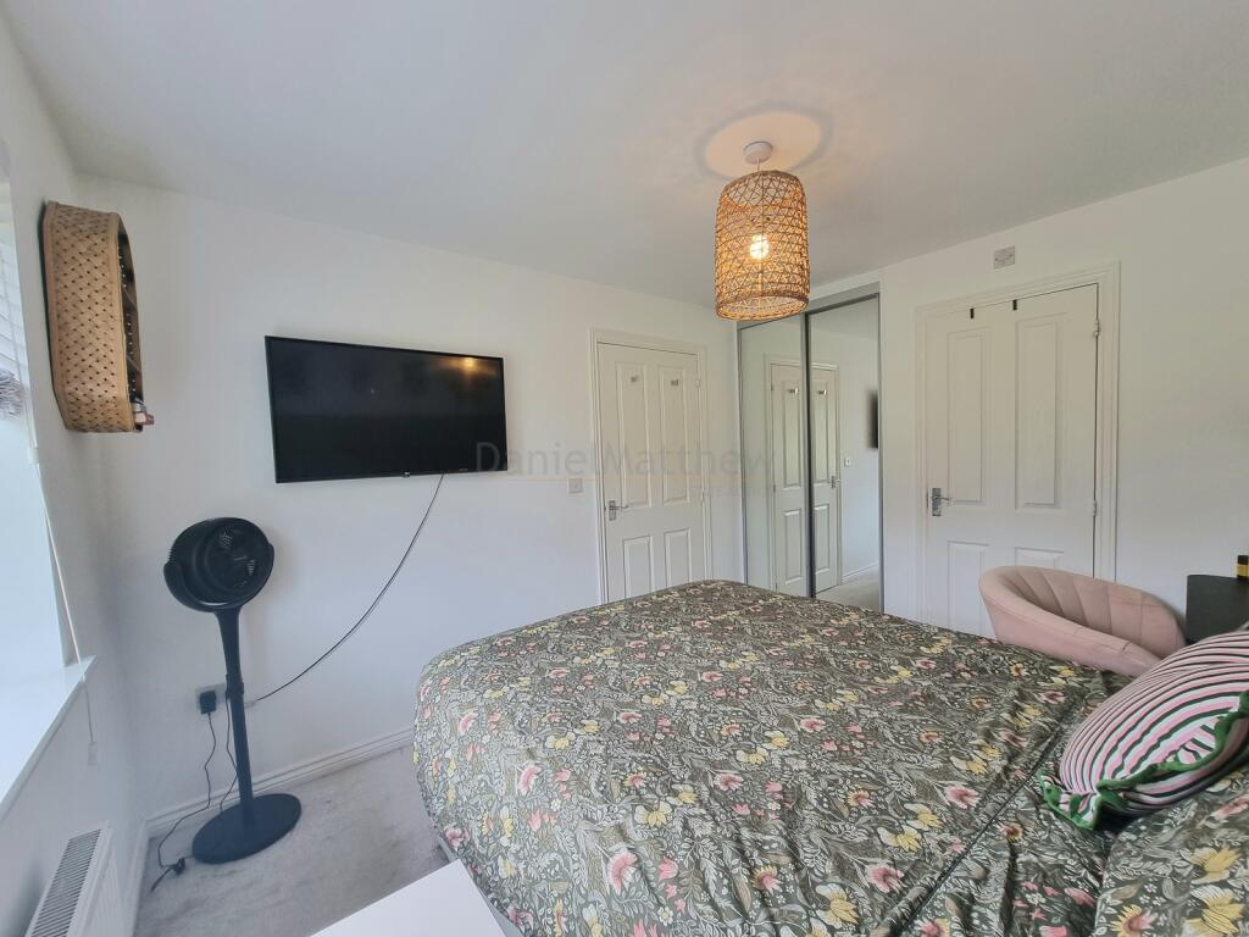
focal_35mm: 13
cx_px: 624
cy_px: 468
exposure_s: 1/60.2
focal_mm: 2.2
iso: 80
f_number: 2.2
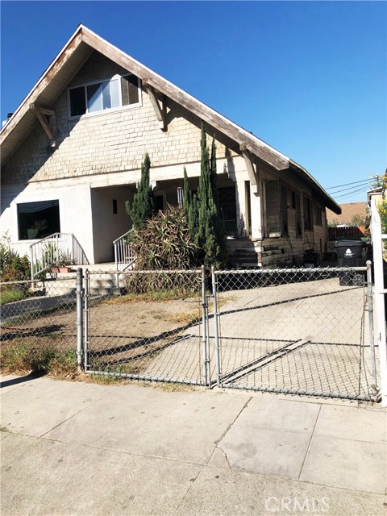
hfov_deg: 49.7
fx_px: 417
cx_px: 194
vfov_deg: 63.4
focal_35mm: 28
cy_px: 258
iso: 25
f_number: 1.8
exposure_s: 1/2703
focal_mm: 4
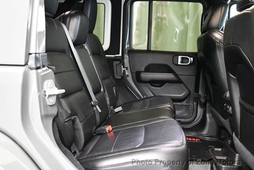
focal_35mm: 36
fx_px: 254
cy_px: 85
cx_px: 127
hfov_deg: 53.1
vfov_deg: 36.9
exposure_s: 1/60
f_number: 3.5
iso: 11400
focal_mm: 18
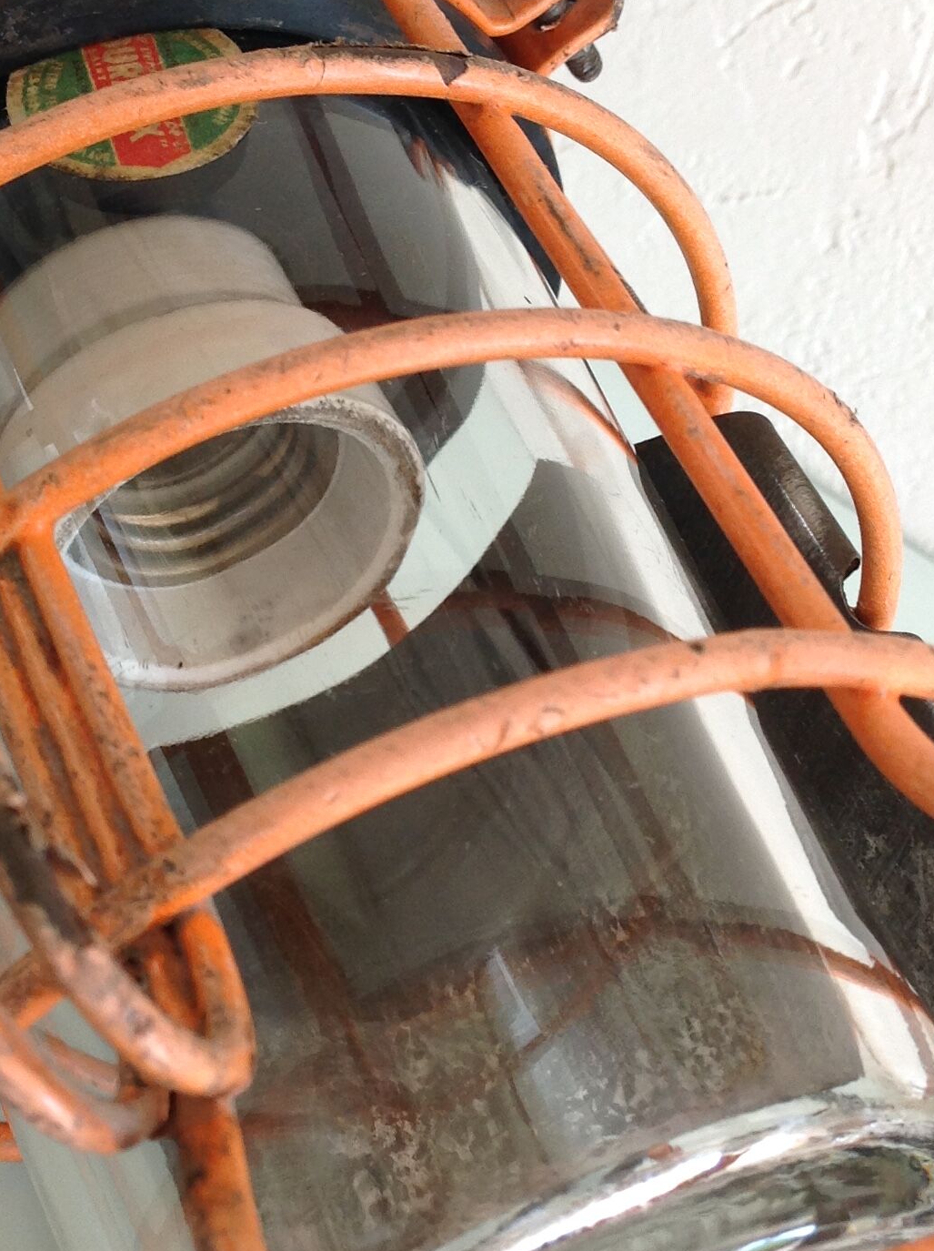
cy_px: 644
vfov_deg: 29.4
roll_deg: -38.8
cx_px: 398
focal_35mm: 66
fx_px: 2381
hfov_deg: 22.2
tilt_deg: -32.2
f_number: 2.4
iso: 64
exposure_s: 1/30
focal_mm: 4.28
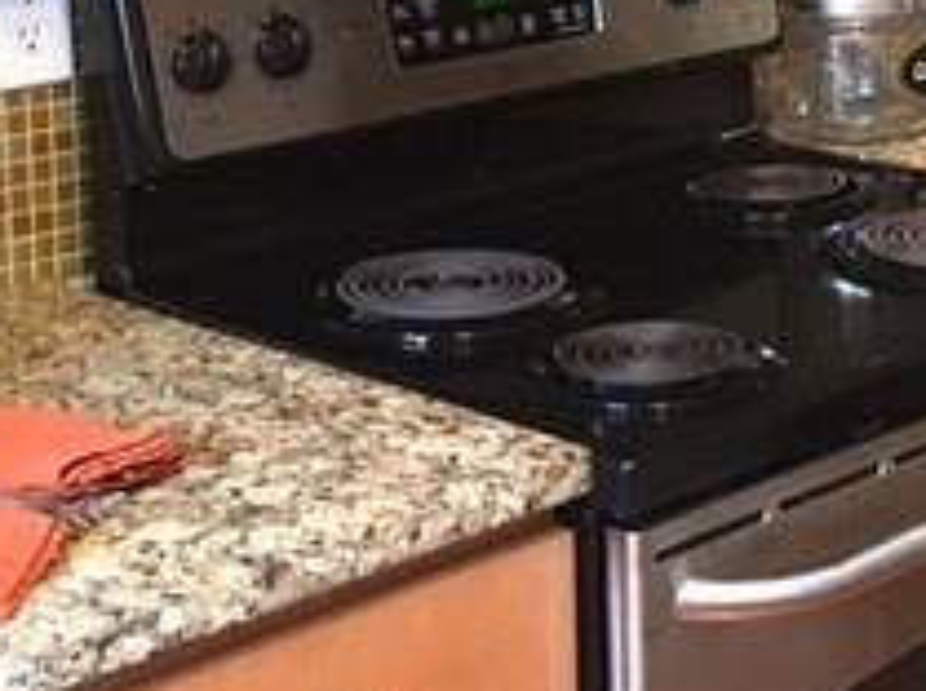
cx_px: 580
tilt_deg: -9.2
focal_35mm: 89
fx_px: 2377
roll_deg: +1.8
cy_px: 13
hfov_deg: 22.0
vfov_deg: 16.2
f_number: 2.2
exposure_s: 1/17
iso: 200
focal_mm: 4.15
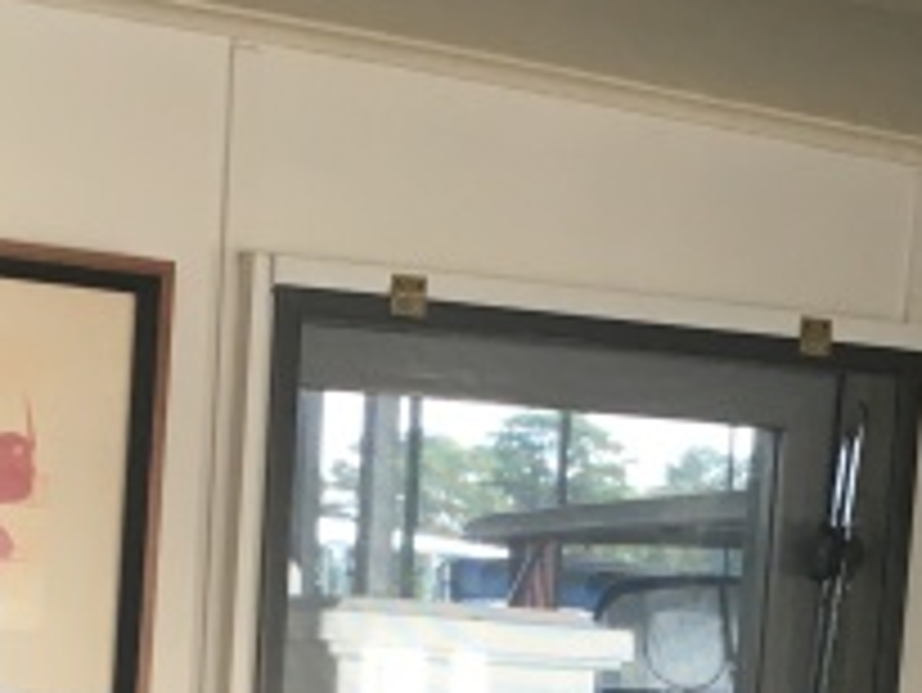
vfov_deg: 12.5
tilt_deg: -6.4
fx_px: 3012
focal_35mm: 113
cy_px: 1026
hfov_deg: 17.3
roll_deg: -2.3
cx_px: 279
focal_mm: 4.15
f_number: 2.2
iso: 25
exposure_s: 1/40
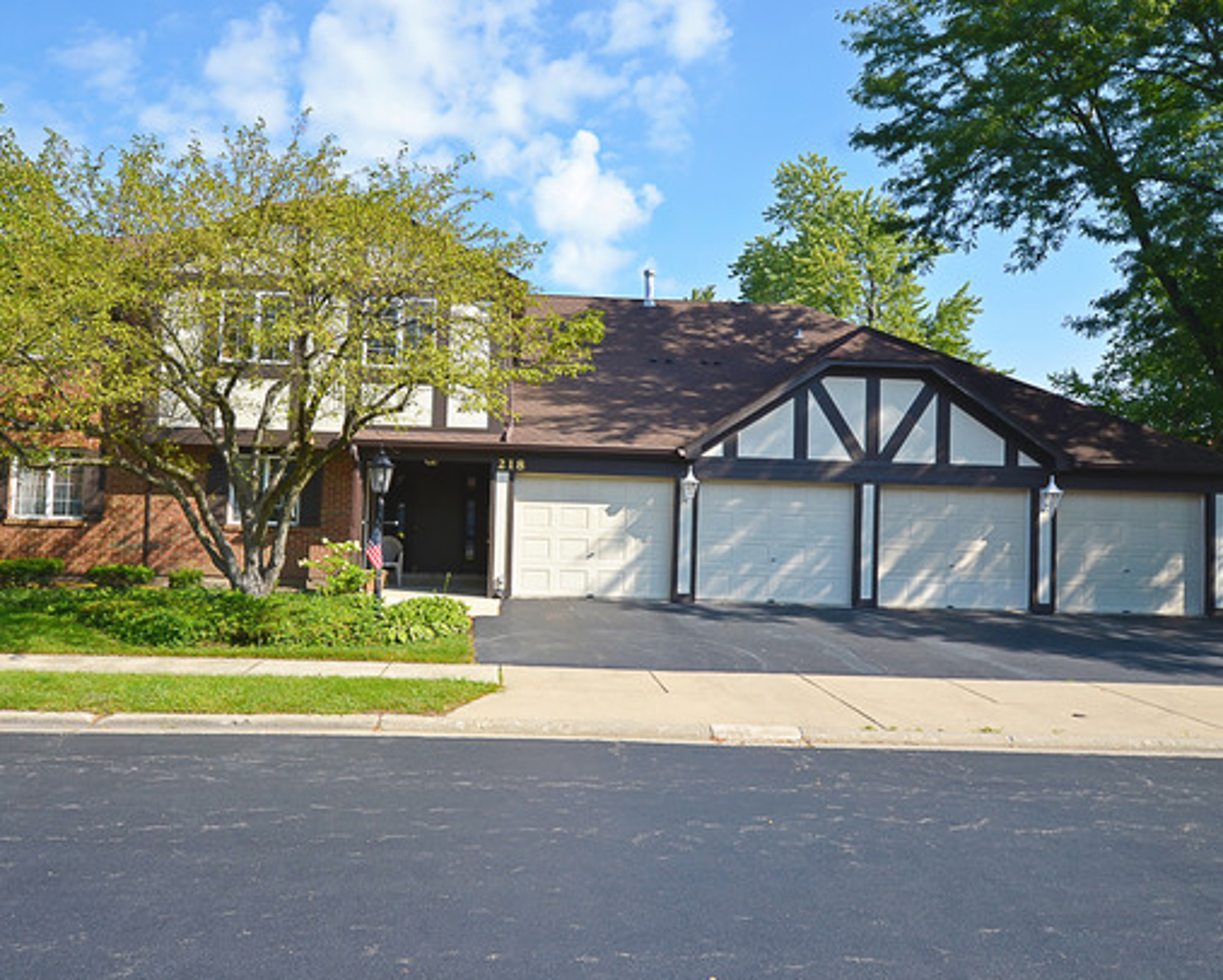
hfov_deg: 64.7
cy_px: 476
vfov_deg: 53.9
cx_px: 560
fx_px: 963
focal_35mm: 27
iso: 125
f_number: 8
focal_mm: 15
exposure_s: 1/250
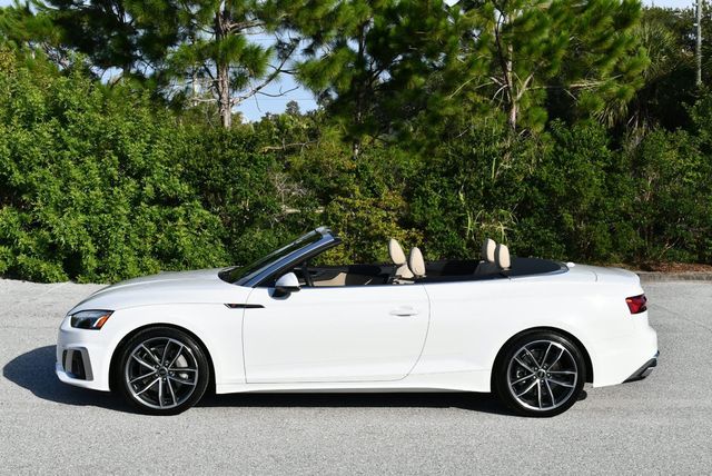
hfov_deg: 38.2
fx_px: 1029
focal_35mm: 52
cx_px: 356
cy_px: 238
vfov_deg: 26.0
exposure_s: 1/320
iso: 100
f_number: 9
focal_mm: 26
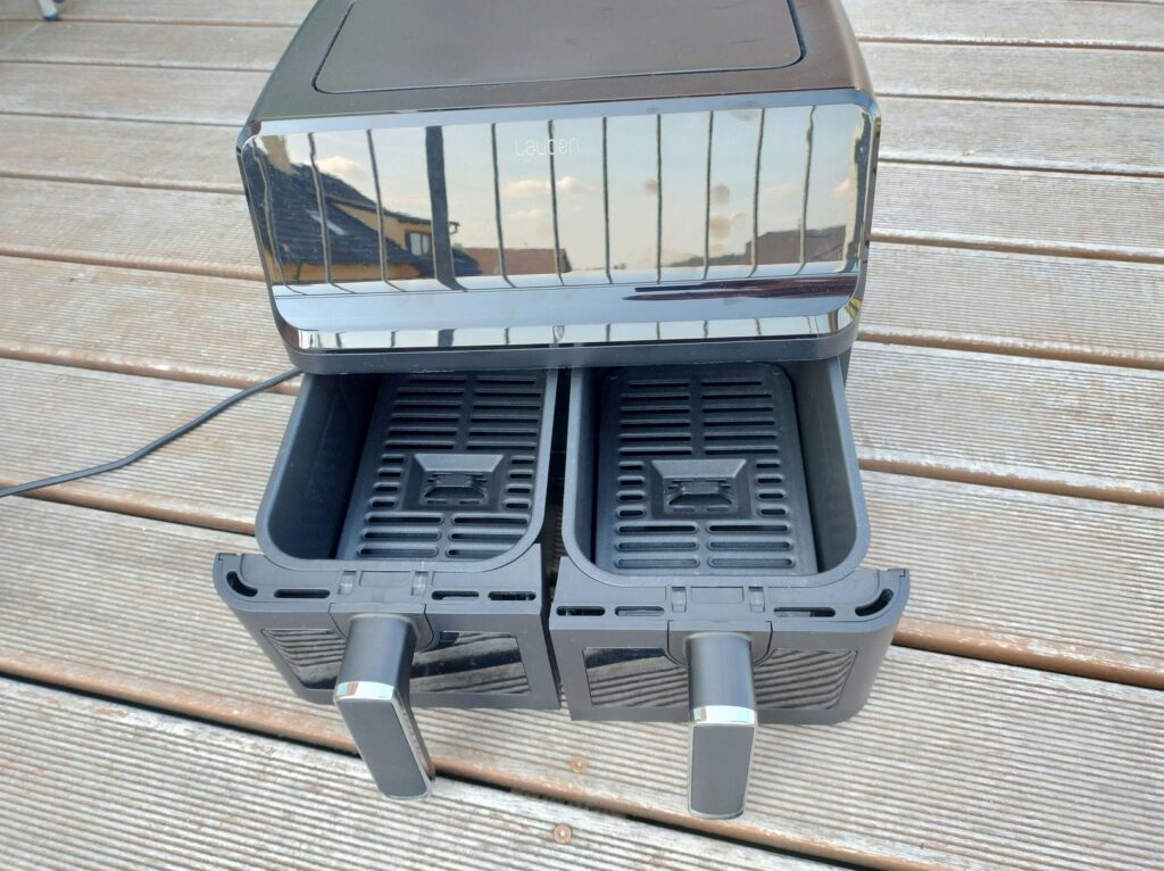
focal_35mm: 25
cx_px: 582
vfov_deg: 54.8
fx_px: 840
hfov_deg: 69.4
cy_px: 436
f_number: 1.7
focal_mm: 4.71
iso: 160
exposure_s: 1/50
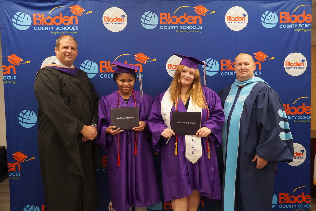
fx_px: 303
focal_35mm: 34
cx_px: 158
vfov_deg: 38.4
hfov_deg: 55.1
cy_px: 106
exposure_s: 1/160
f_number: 4
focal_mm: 23
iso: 2500
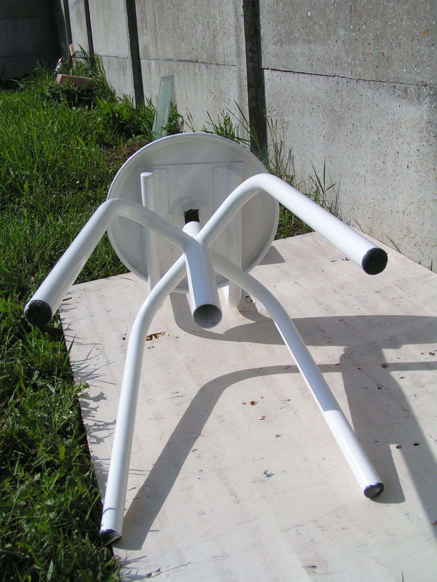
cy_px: 291
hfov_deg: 37.7
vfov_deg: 49.0
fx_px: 640
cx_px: 218
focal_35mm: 38
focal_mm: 5.8
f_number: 5.6
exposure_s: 1/800
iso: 50
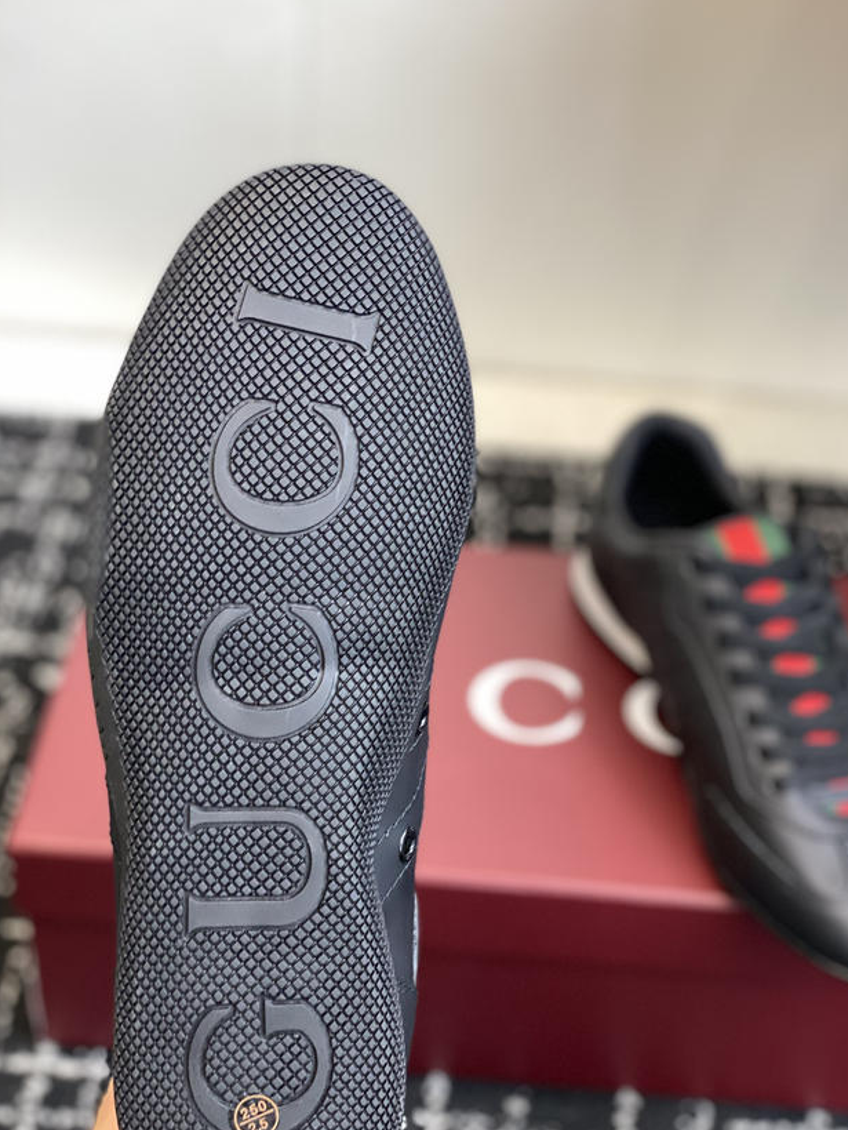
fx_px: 1795
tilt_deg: -38.6
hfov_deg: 26.6
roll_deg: -5.2
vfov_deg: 34.9
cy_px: 549
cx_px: 434
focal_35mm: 55
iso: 160
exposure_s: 1/122
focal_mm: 6
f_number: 2
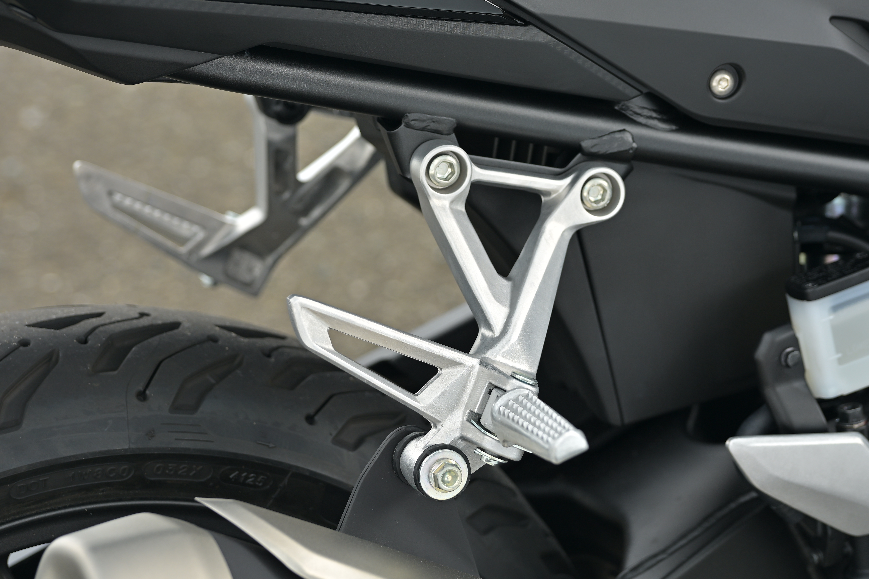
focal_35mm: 118
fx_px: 2848
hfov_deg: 17.3
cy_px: 290
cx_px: 434
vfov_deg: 11.6
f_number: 4
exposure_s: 1/250
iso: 80
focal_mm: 79
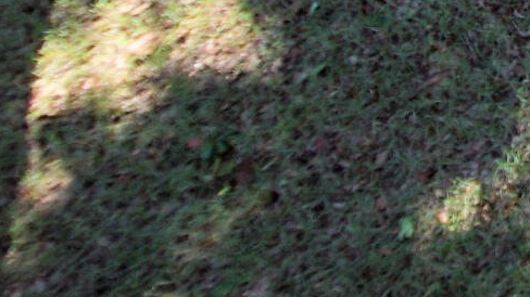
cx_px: 1339
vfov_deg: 8.8
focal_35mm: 116
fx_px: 1629
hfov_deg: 13.0
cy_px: -549
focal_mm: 12
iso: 125
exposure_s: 1/60
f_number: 4.5
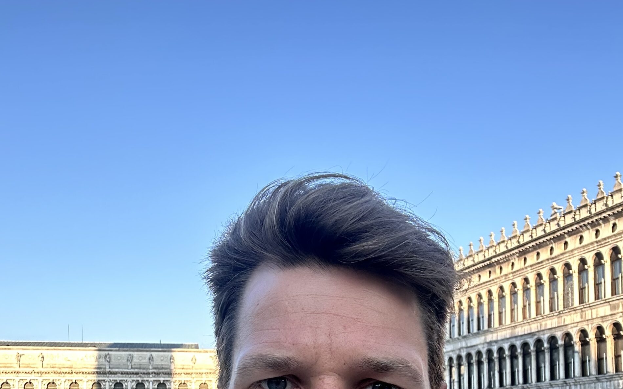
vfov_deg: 28.4
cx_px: 310
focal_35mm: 43
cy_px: 371
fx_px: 730
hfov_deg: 46.2
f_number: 1.9
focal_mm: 2.69
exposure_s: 1/163
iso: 25
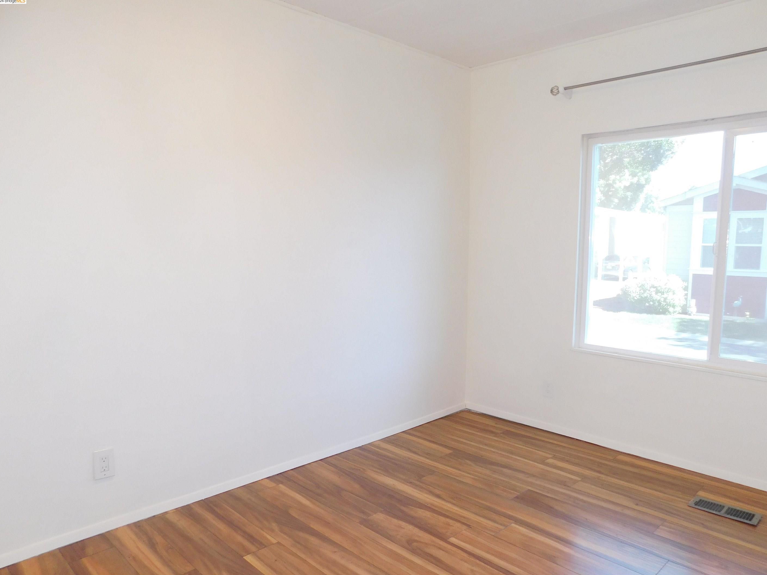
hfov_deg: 69.3
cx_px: 409
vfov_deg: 54.8
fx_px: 554
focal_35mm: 25
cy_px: 308
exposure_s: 1/30
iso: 200
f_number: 3
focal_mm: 4
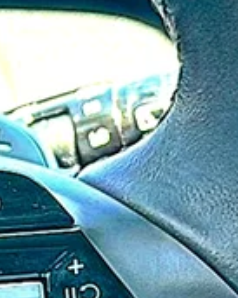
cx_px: -24
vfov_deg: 12.5
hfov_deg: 10.1
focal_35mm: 152
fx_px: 1337
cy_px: 295
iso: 80
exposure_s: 1/175
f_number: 1.78
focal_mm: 6.86
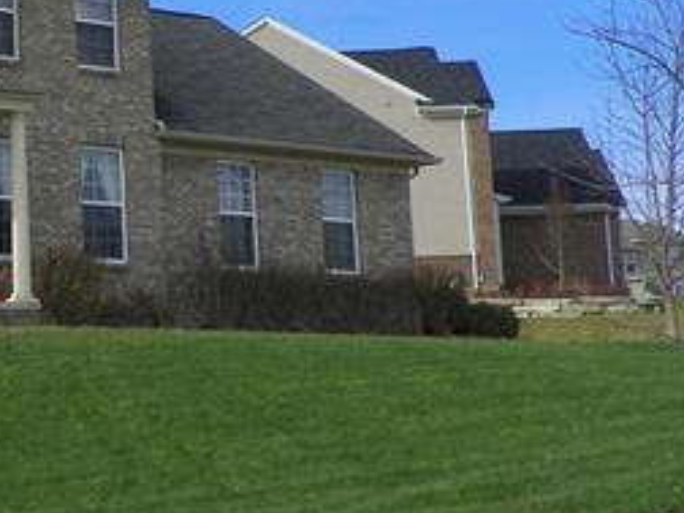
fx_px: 1857
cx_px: -109
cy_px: 136
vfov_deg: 15.7
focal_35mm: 94
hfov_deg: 19.8
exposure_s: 1/320
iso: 64
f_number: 5
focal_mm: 6.6
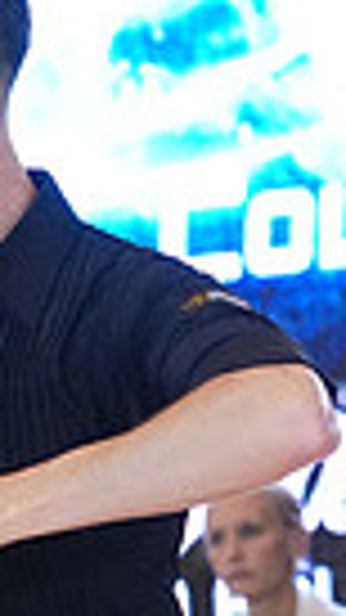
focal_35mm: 532
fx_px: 8682
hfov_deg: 2.3
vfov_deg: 4.0
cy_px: 850
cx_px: -362
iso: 12800
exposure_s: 1/400
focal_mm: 120
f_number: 5.6
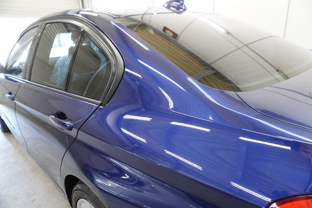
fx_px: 208
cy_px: 104
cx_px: 156
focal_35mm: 24
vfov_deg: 53.2
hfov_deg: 73.7
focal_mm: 16
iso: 640
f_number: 3.5
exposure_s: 1/30
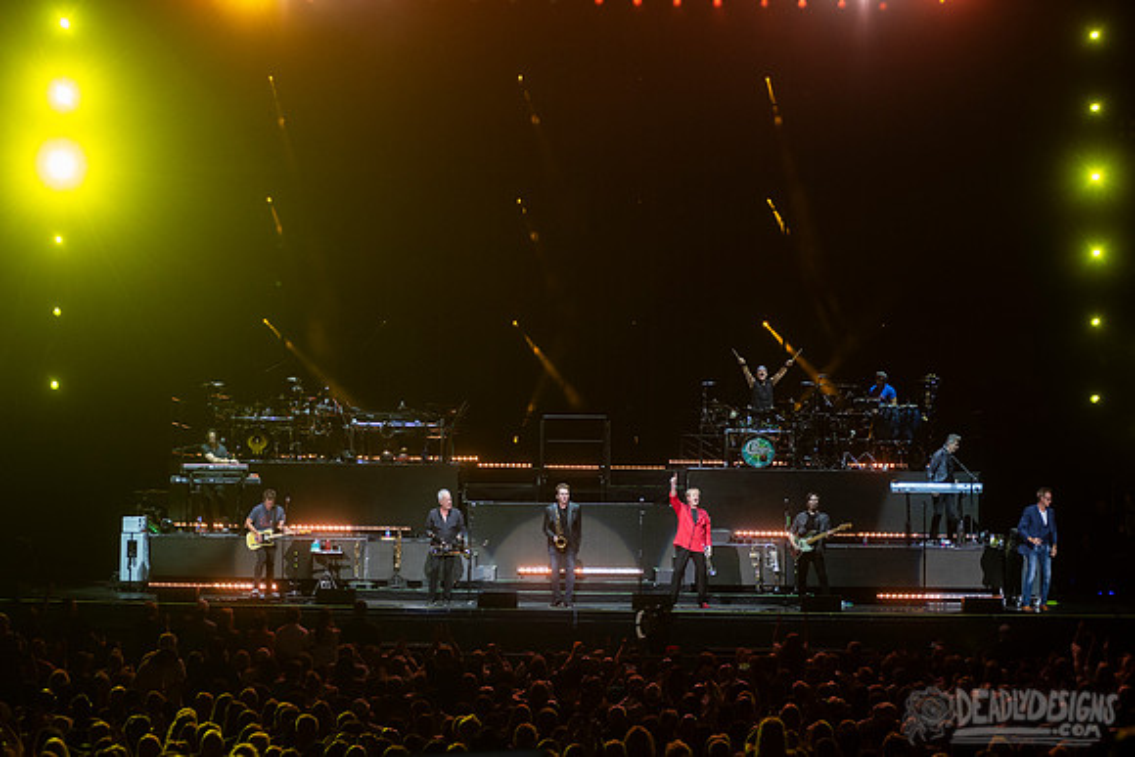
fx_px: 2751
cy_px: 406
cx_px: 530
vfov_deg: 15.7
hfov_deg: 23.3
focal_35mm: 87
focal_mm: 80
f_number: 4
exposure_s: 1/640
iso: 1000
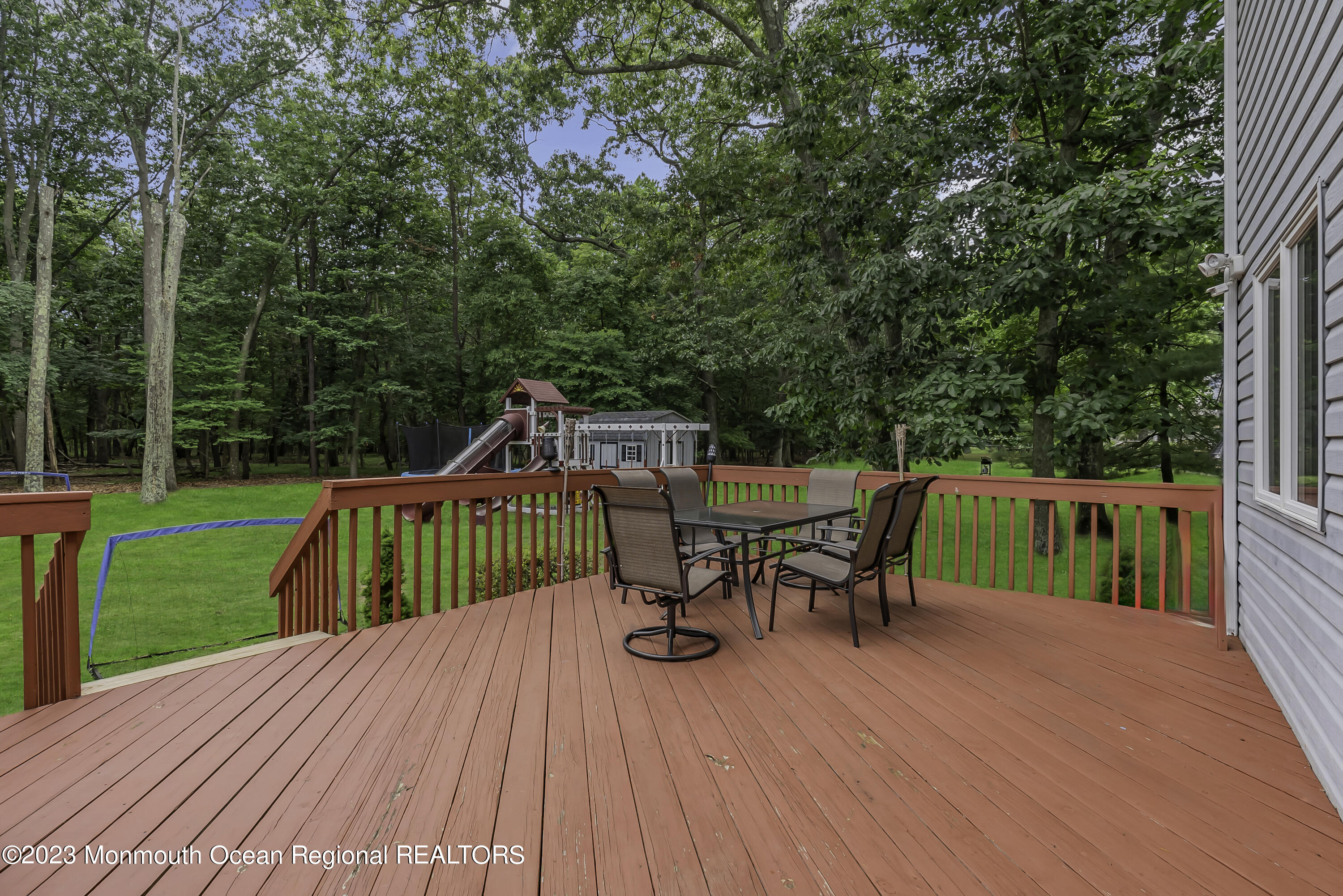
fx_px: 597
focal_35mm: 16
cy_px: 448
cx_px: 672
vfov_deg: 73.8
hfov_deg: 96.7
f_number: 8
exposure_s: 1/200
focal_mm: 16
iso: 400
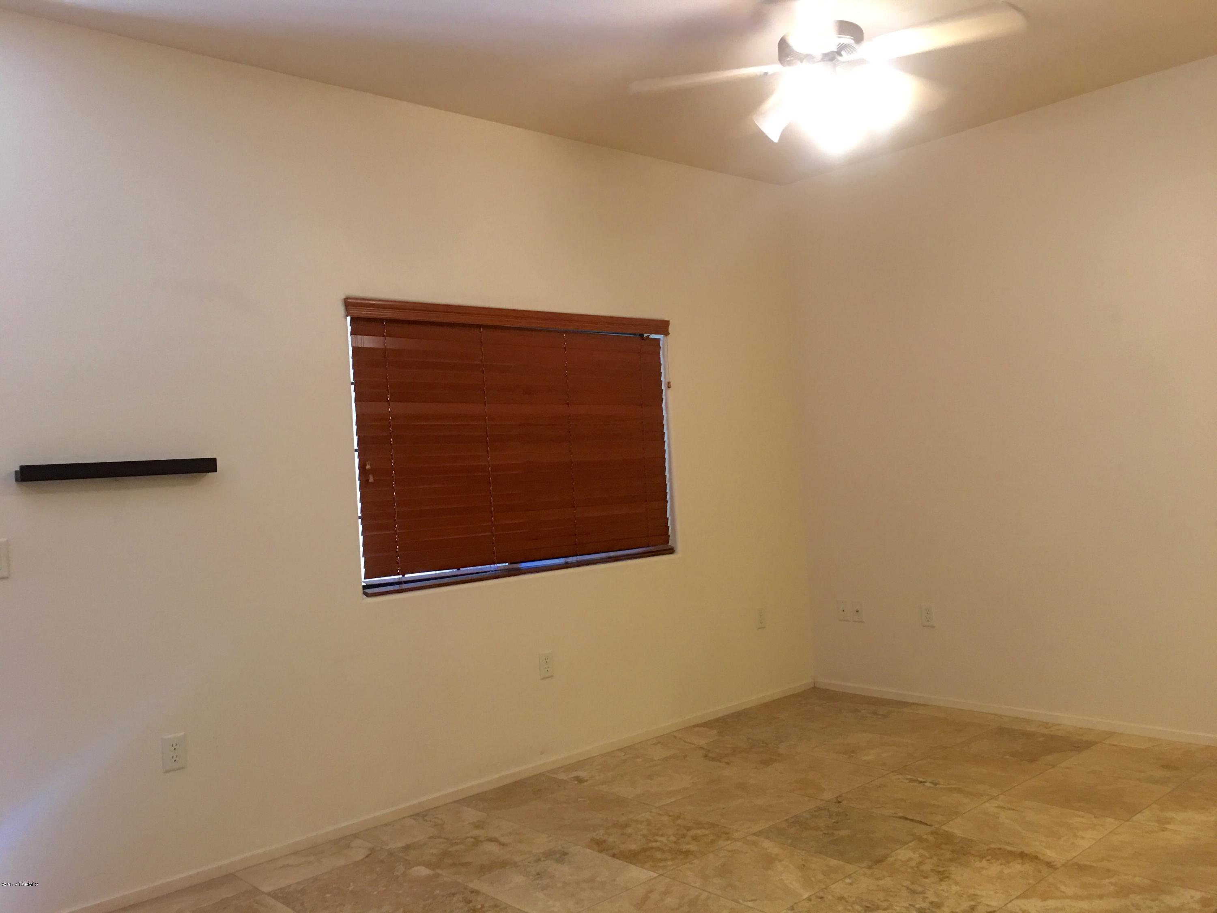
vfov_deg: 48.2
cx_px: 608
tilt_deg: +2.9
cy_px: 456
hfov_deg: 61.7
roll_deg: +2.5
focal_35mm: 29
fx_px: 1020
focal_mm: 4.15
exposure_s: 1/15
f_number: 2.2
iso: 50
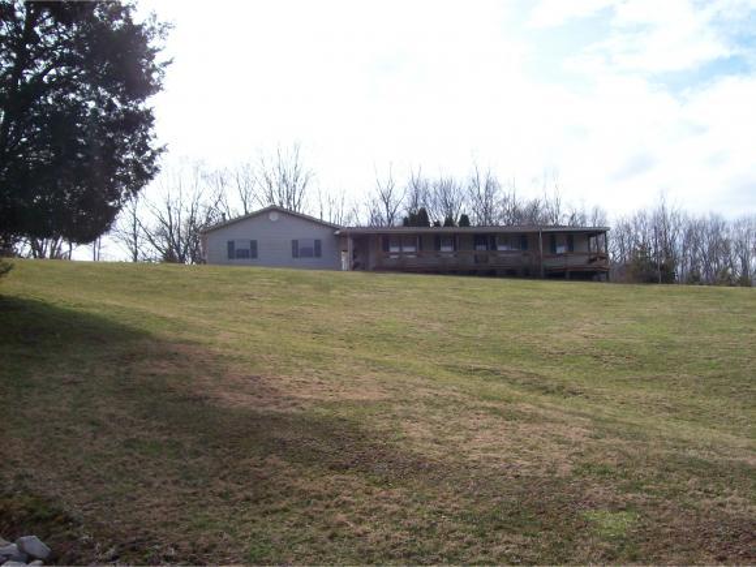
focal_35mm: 36
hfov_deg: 51.4
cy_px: 284
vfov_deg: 39.7
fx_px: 786
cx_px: 378
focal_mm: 6
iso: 80
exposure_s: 1/480
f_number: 4.8
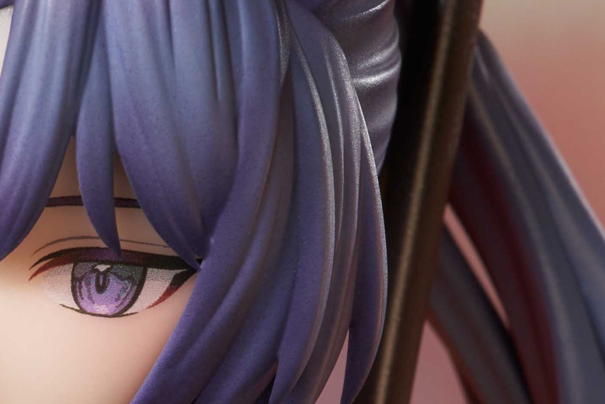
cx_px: -302
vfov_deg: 1.8
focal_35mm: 745
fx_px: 12522
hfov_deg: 2.8
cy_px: 894
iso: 250
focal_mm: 110
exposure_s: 1/10
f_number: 11
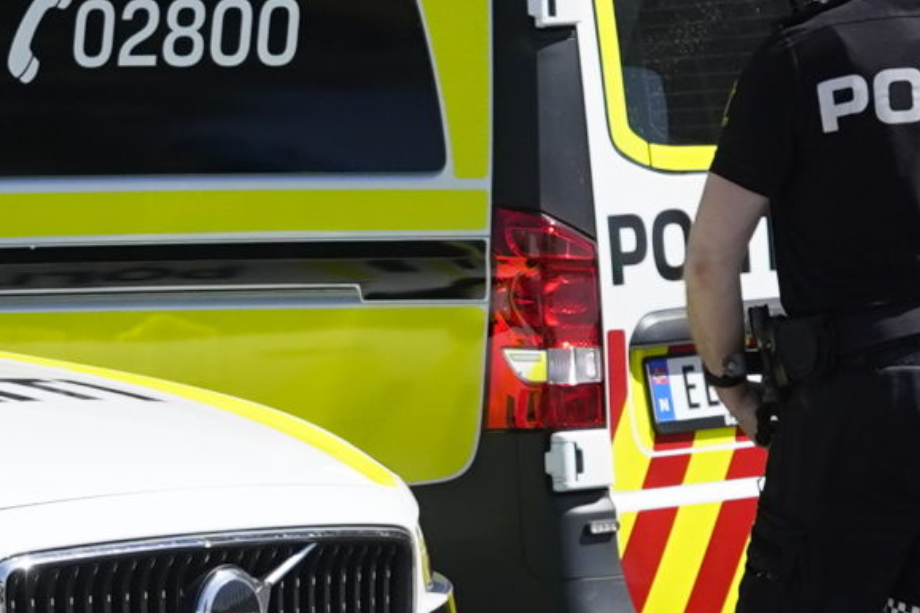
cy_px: 157
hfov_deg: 4.4
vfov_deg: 3.0
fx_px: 11879
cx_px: -288
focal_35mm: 465
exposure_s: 1/2500
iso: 400
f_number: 4.5
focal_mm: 70
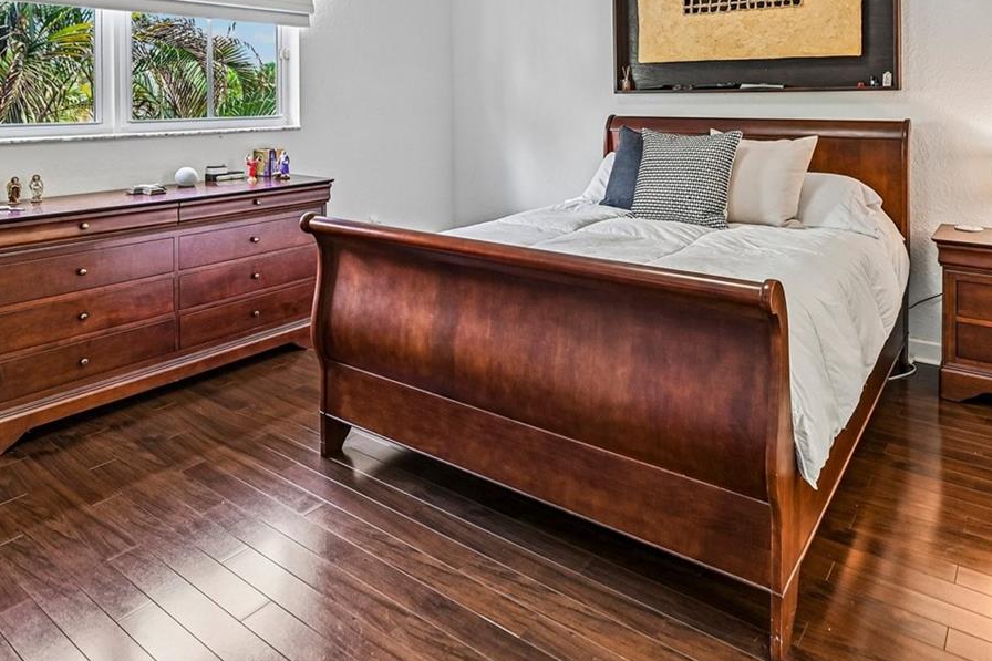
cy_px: 103
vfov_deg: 47.5
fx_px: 689
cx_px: 520
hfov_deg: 71.5
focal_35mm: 25
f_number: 4
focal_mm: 14
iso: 180
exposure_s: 1/13
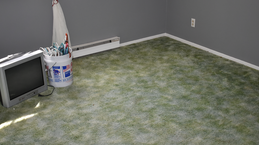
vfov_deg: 24.9
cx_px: 130
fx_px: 330
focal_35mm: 48
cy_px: 75
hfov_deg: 42.9
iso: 1000
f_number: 4.2
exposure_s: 1/200
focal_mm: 30
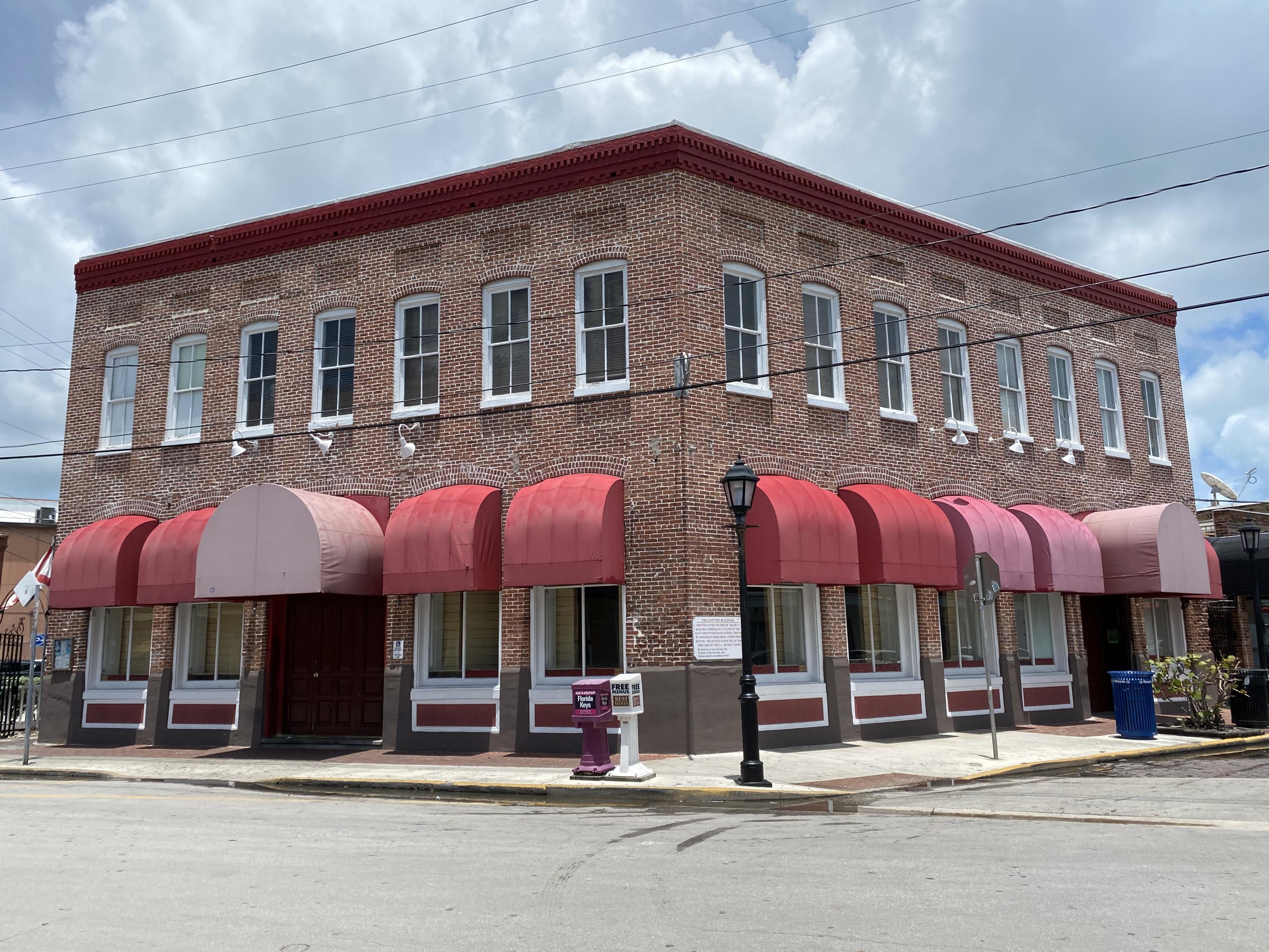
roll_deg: +0.7
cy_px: 476
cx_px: 634
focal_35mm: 26
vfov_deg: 53.1
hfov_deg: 67.3
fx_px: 953
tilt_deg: +10.5
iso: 32
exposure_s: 1/4444
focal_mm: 4.25
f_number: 1.8
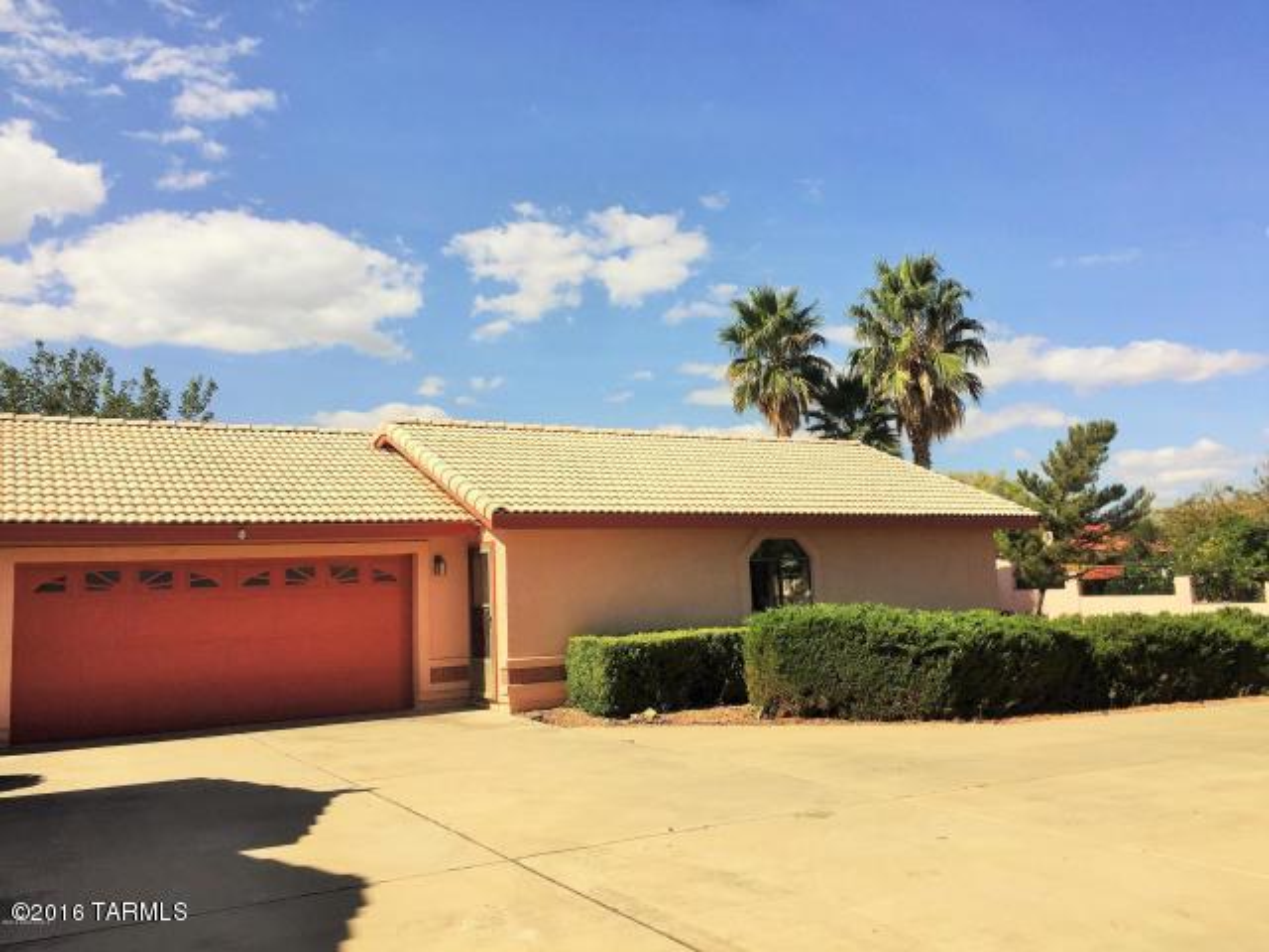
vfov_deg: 48.2
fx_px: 1063
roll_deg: +0.7
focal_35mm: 29
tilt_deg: +8.7
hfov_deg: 61.7
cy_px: 476
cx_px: 634
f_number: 2.2
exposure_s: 1/3300
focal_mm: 4.15
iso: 32
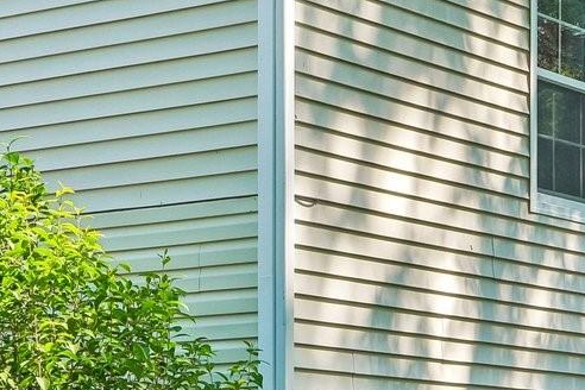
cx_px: 454
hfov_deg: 16.3
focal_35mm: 125
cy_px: 192
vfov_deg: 11.0
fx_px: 2031
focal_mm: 20
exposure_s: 1/45
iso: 100
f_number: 8
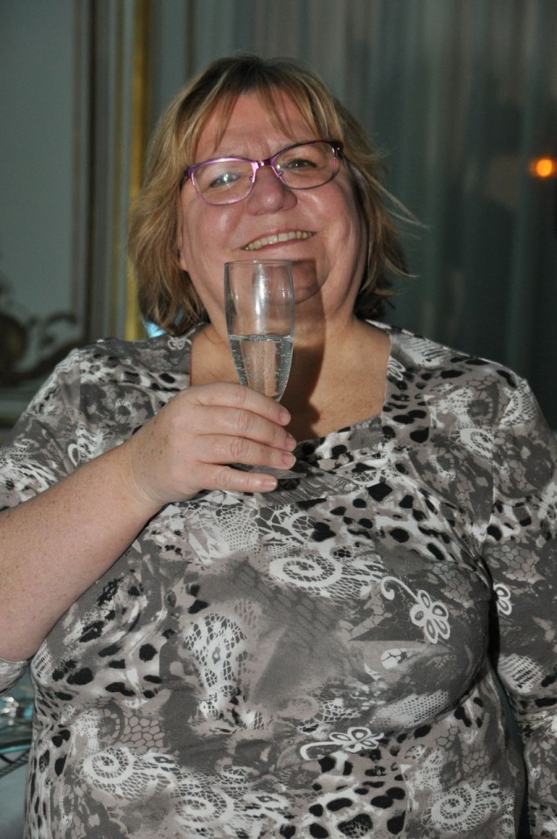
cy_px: 420
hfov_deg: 12.6
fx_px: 2514
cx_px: 278
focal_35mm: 108
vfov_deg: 19.0
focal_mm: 72
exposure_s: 1/60
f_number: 5.3
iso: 800
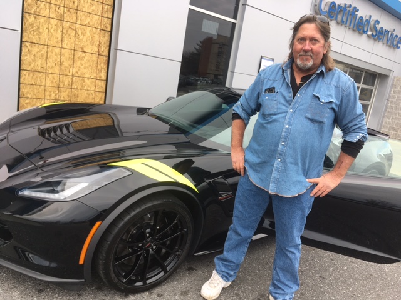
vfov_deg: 48.2
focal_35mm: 29
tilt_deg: -12.4
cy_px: 150
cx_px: 200
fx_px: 336
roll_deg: -8.7
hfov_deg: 61.7
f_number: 2.2
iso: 25
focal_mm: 4.15
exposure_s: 1/249
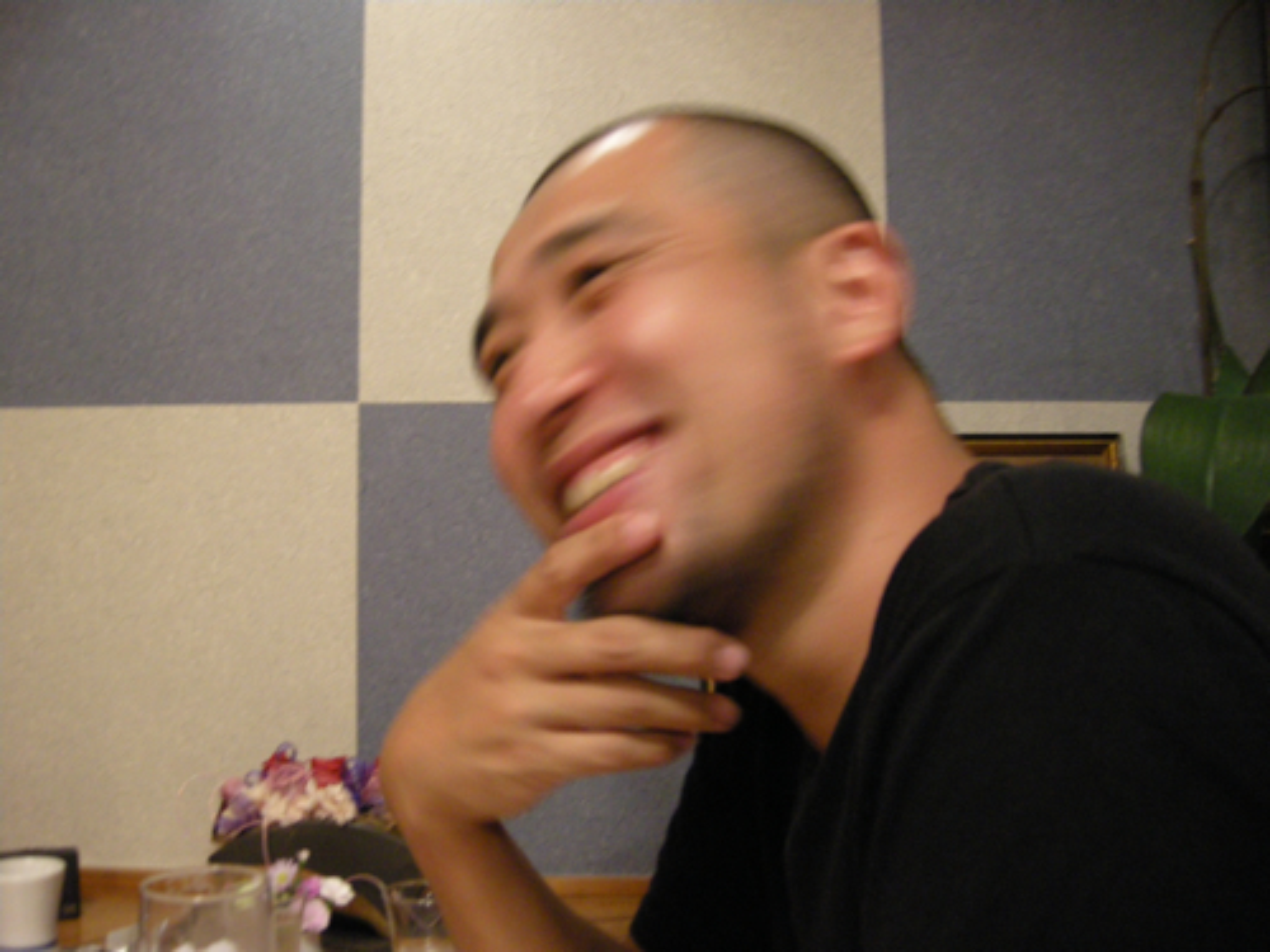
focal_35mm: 35
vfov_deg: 40.7
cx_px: 635
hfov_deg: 52.6
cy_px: 476
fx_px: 1284
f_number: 2.7
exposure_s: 1/10.8
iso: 400
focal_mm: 7.5
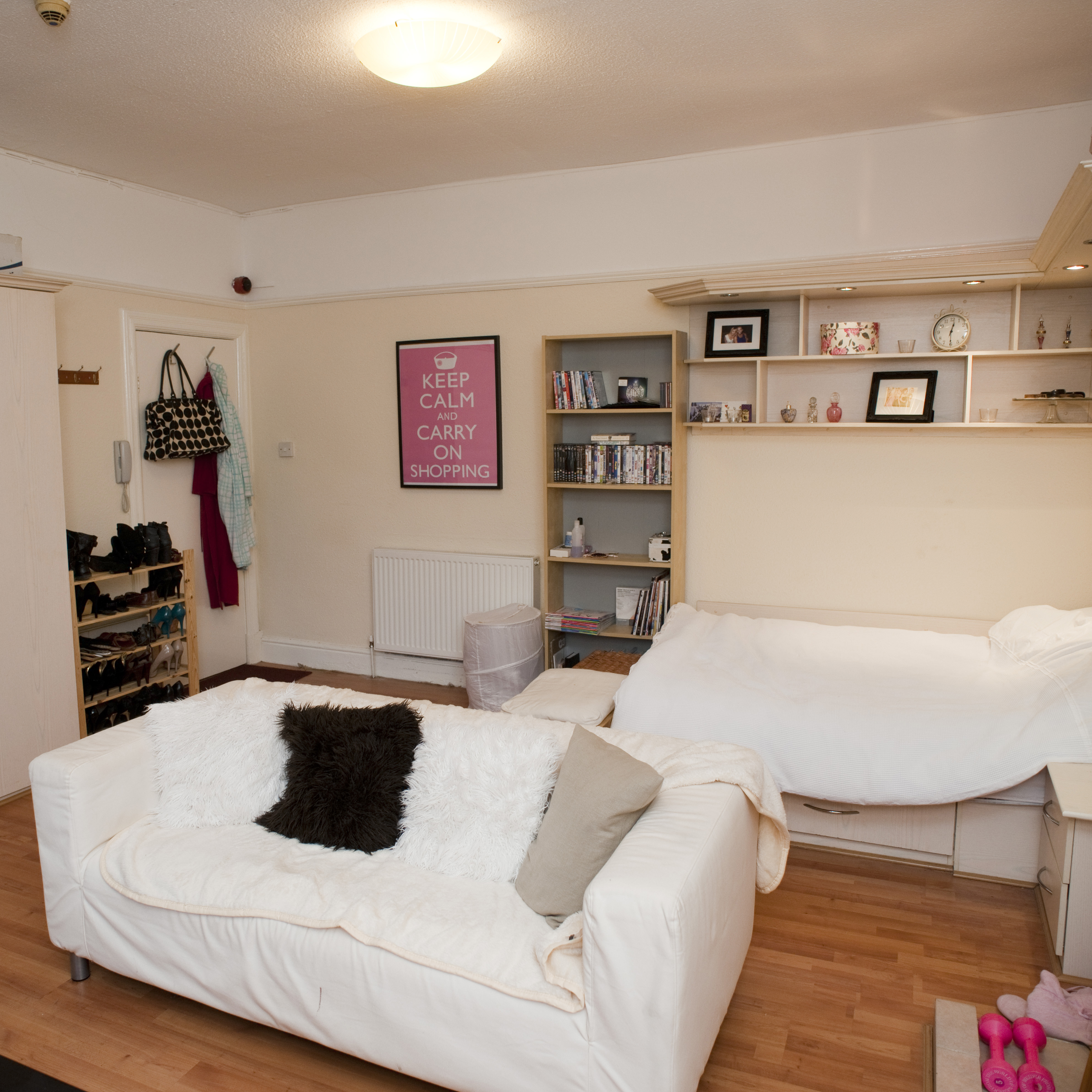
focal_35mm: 26
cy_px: 555
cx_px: 468
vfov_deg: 60.9
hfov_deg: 60.7
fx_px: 928
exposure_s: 1/50
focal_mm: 20
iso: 200
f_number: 4.5
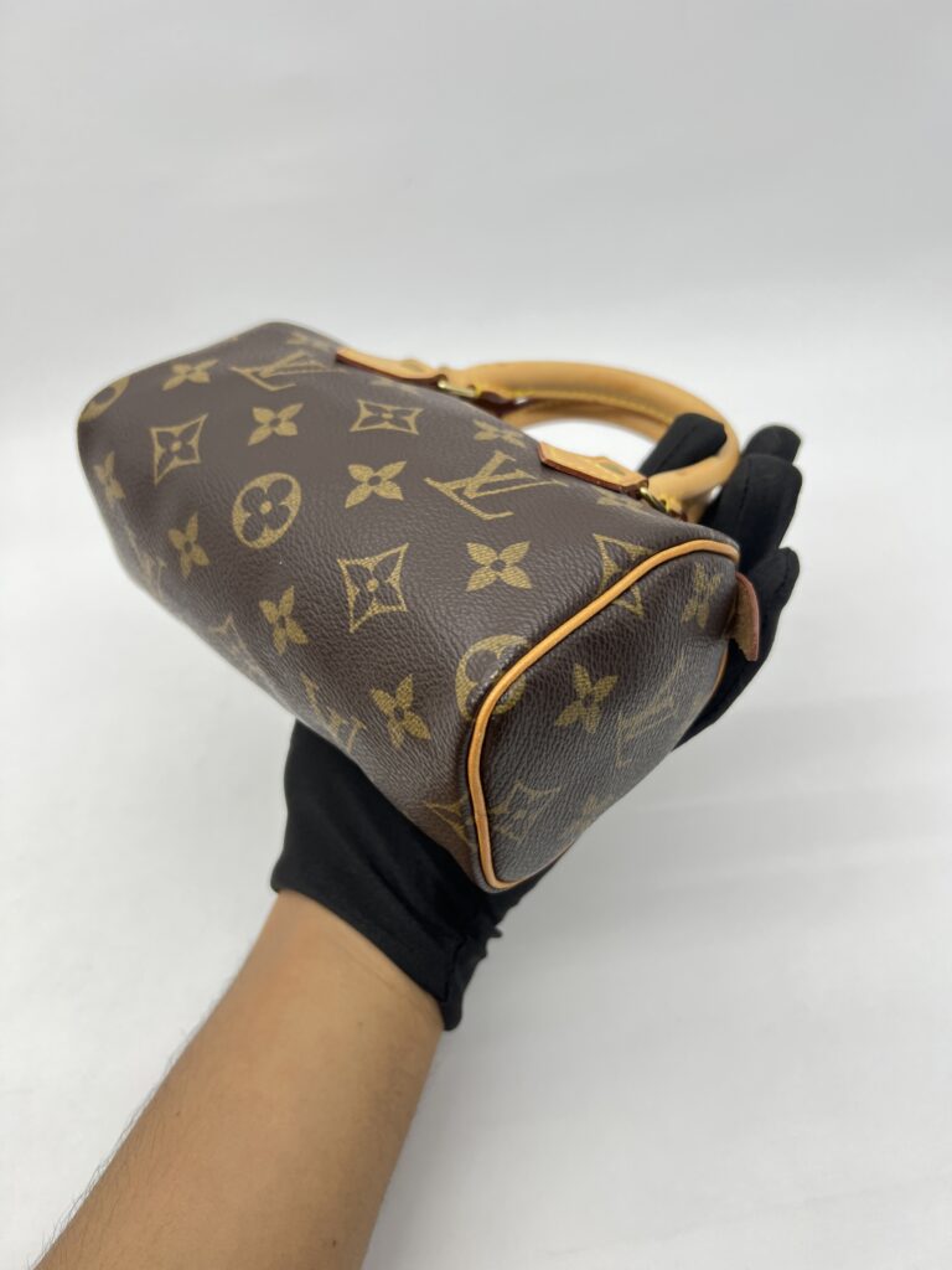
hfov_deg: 53.1
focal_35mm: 26
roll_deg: +7.3
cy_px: 635
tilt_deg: -42.4
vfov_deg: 67.3
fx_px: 953
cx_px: 476
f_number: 1.5
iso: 40
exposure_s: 1/100
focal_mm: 5.7
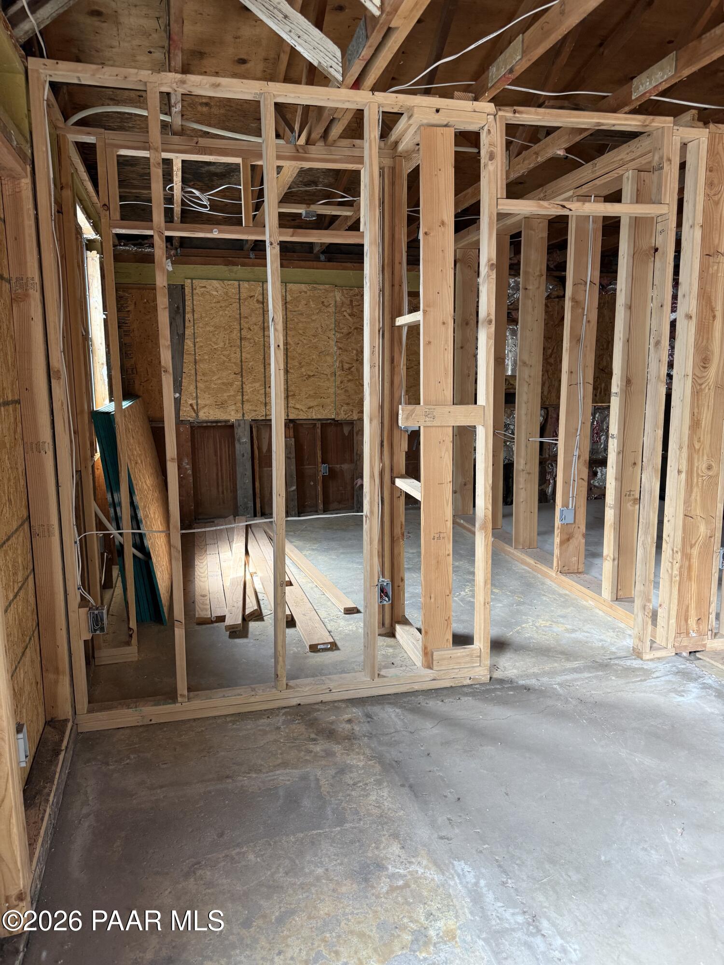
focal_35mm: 24
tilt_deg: -8.2
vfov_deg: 71.6
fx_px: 669
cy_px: 482
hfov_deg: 56.8
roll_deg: -0.5
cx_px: 362
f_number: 1.78
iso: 200
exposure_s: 1/73
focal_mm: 6.76
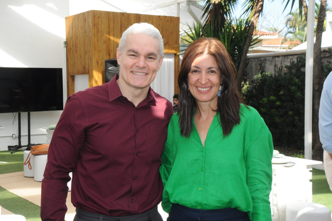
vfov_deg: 25.7
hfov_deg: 37.9
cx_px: 166
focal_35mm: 52
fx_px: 484
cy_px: 110
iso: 800
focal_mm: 35
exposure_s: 1/200
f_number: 13
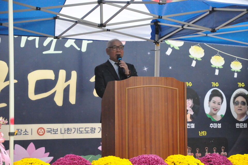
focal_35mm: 108
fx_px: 743
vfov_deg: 12.7
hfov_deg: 18.9
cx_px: 124
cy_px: 82
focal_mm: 72
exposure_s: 1/2000
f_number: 5.6
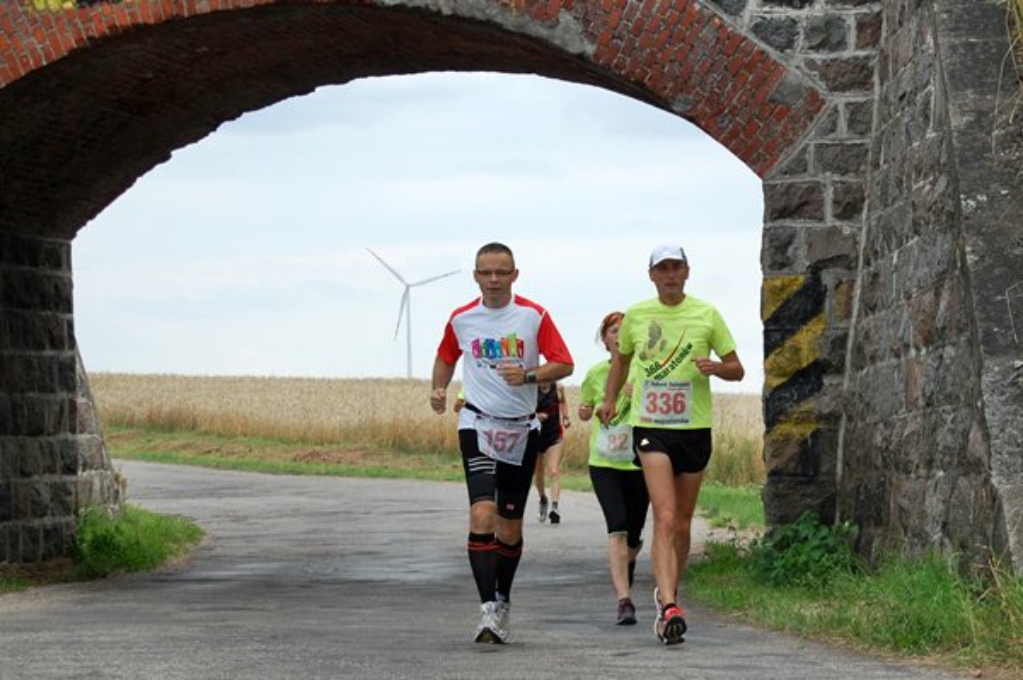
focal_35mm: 82
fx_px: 2342
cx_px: 512
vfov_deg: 16.5
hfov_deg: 24.6
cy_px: 340
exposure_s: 1/500
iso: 400
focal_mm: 55
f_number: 5.6
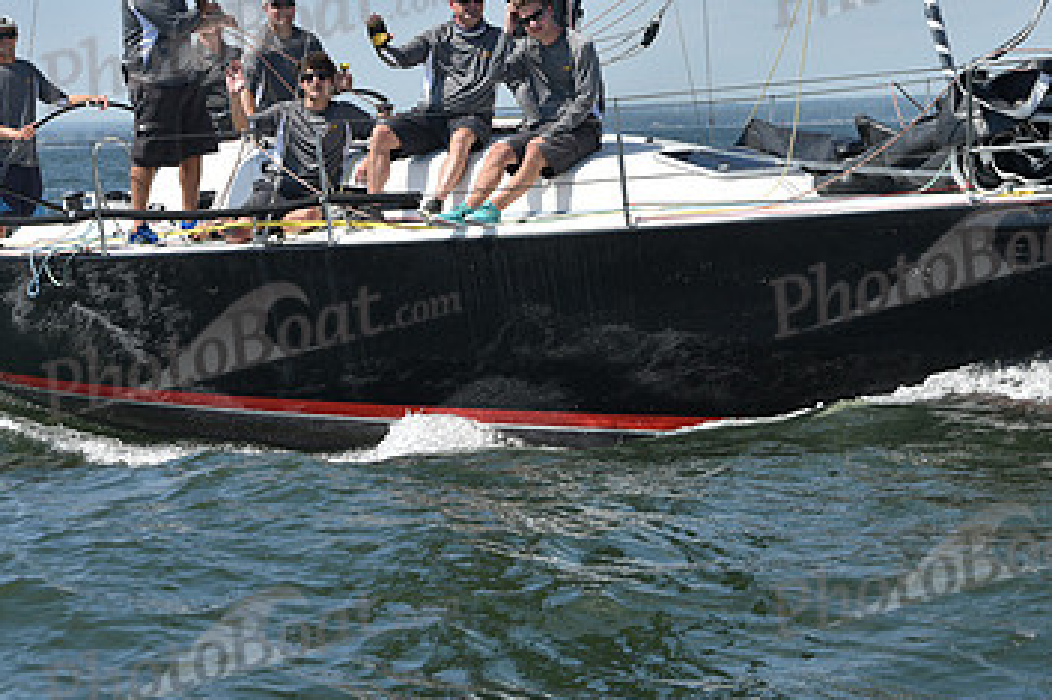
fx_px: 4323
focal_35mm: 148
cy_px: 147
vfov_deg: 9.2
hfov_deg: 13.9
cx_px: 617
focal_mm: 90
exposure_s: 1/1250
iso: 250
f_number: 7.1
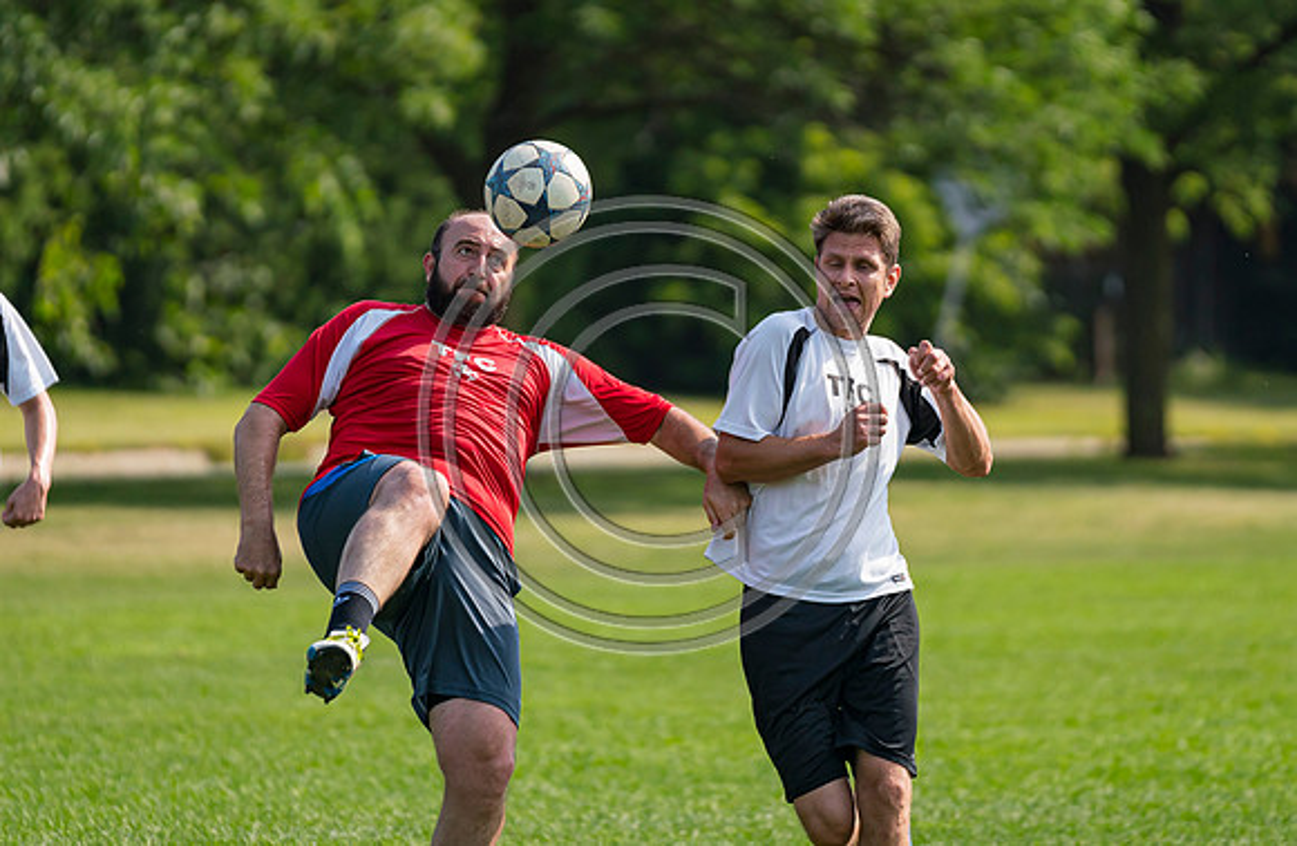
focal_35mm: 398
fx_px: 14224
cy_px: 419
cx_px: 654
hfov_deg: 5.2
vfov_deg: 3.4
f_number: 2.8
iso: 400
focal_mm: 200
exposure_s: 1/4000
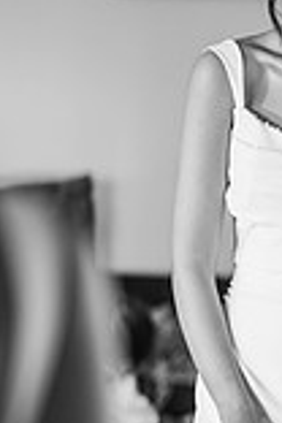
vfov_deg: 8.4
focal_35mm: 245
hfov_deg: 5.6
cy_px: 358
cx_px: 294
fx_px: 2879
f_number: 1.8
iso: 180
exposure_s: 1/200
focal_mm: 85
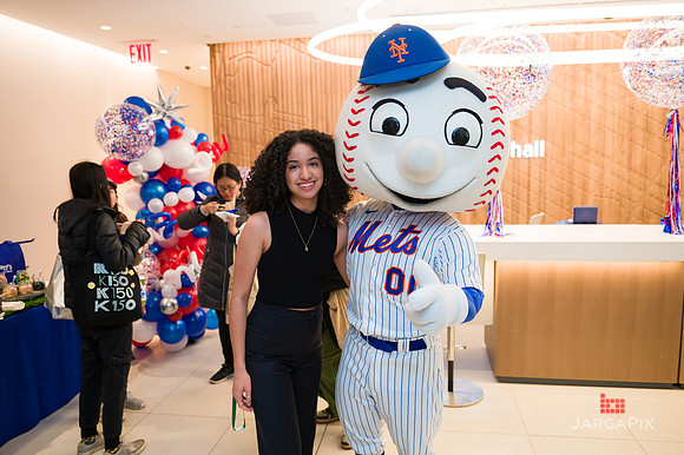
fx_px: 532
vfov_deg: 46.4
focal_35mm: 28
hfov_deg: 65.5
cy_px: 228
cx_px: 342
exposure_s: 1/200
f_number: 4
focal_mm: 28
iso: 400
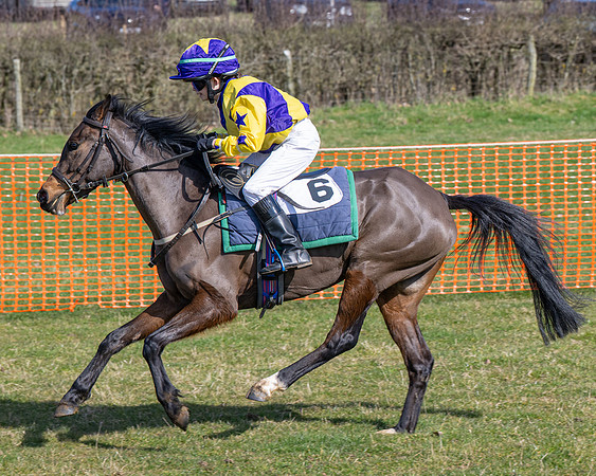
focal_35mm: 150
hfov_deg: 12.9
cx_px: 335
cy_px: 239
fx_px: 2644
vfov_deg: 10.3
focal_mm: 86
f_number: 5
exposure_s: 1/1000
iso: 200
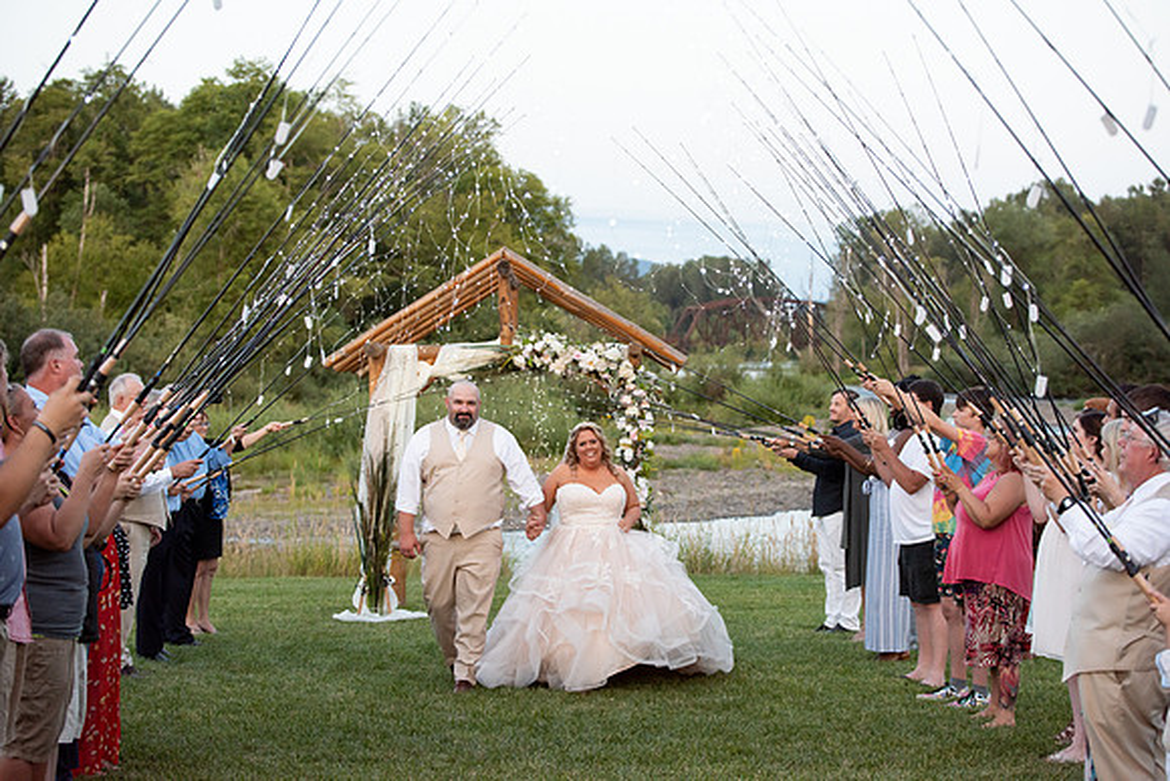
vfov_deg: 19.5
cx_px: 585
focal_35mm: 70
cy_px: 390
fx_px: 2275
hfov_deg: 28.8
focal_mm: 70
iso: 1000
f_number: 4
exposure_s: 1/320
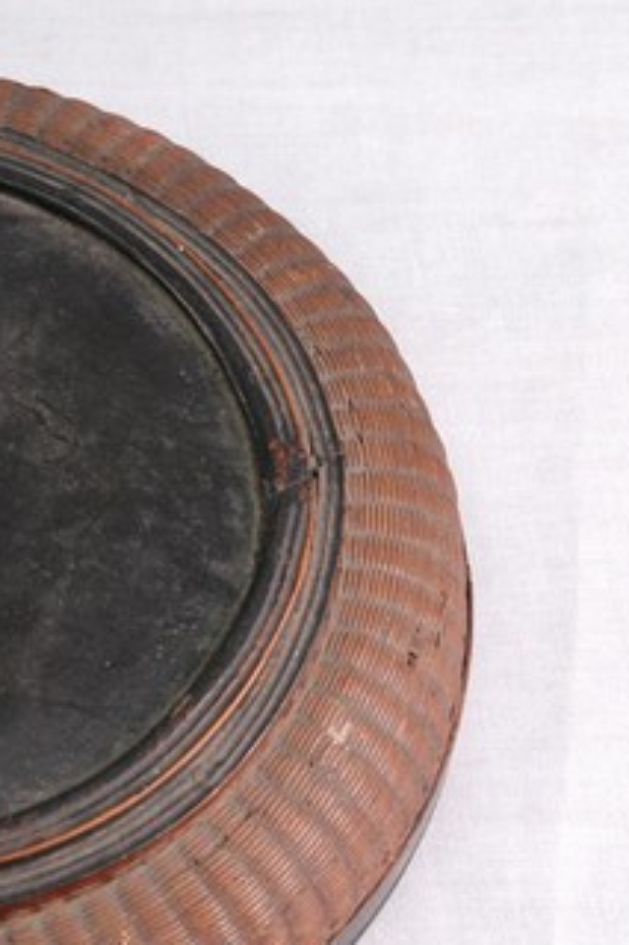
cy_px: 622
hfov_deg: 9.0
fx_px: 3935
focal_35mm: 150
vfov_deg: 13.7
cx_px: -177
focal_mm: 50
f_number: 8
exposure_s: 1/8
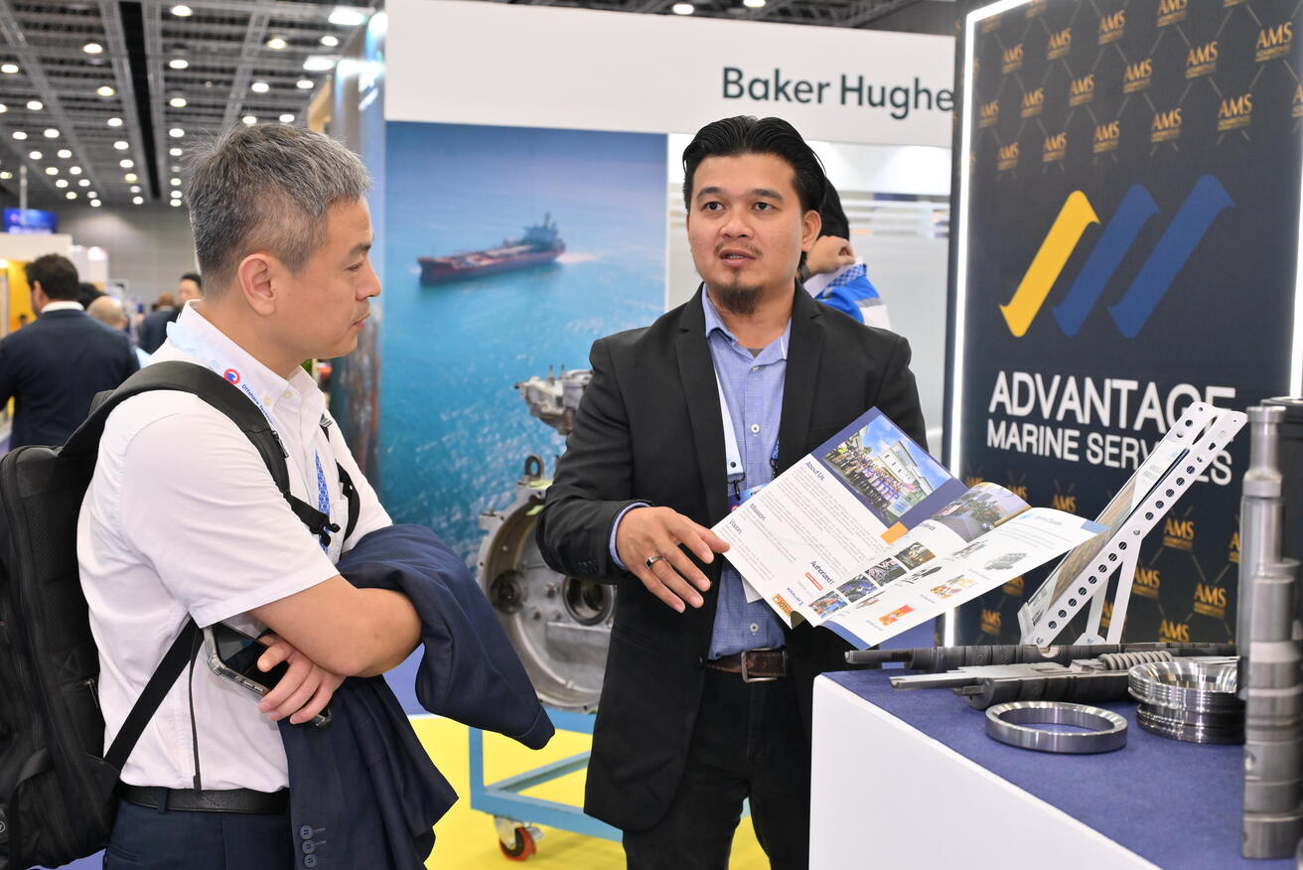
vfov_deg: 30.5
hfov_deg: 44.5
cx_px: 652
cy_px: 435
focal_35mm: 44
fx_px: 1593
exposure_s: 1/125
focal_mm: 44
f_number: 5.6
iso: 2000
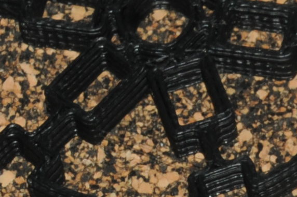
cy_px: 373
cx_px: 573
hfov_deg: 1.7
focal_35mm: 1180
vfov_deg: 1.2
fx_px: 9722
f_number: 11
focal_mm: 105
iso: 200
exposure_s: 1/250
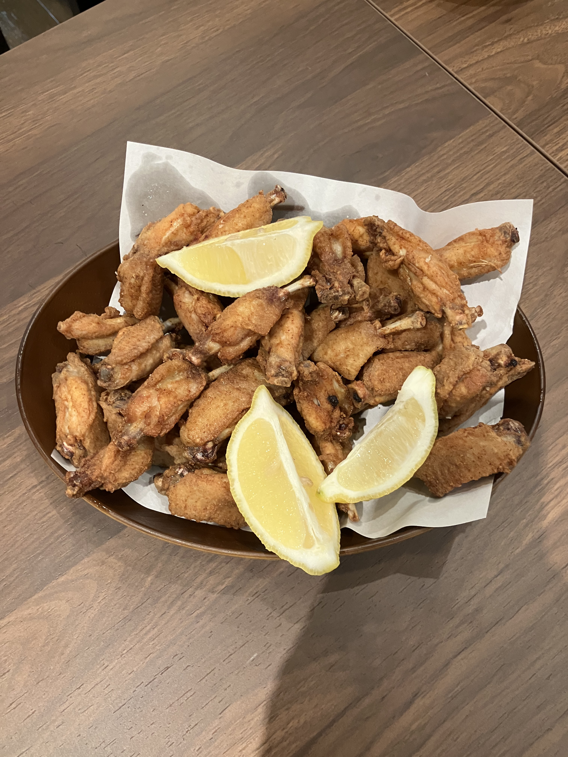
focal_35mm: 28
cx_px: 284
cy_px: 378
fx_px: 613
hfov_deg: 49.7
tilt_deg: -68.5
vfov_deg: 63.4
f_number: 1.8
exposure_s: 1/60
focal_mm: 3.99
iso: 200
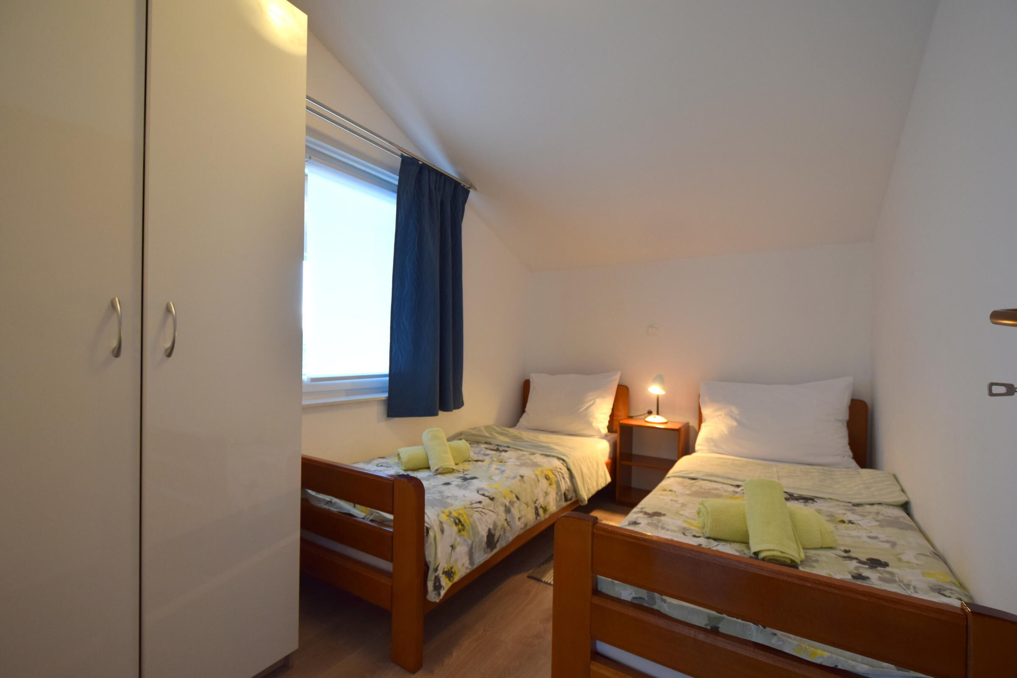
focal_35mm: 15
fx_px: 424
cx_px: 508
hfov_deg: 100.4
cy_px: 339
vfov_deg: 77.3
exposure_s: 1/80
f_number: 4.5
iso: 400
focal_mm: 10
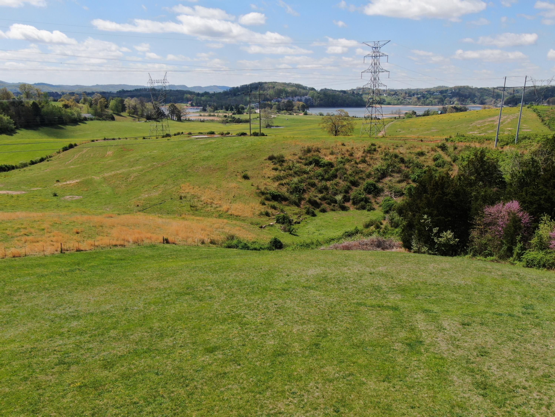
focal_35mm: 35
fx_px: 561
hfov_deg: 52.6
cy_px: 208
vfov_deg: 40.7
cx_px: 278
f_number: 3.3
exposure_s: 1/1000
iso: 100
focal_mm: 5.94
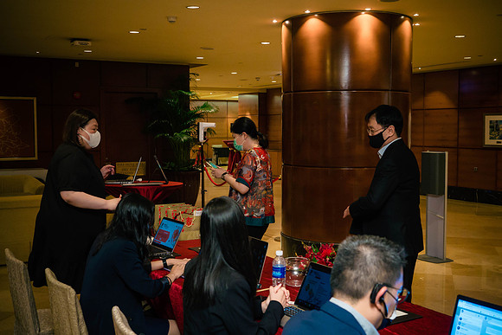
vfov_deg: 30.1
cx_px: 251
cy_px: 168
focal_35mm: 45
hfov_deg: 43.8
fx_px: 624
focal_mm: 21
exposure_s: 1/80
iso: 1600
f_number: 2.8
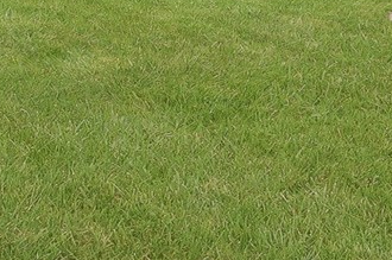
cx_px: 227
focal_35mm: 56
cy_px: -79
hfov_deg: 35.6
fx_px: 609
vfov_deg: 21.7
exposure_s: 1/400
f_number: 7.1
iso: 500
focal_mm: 17
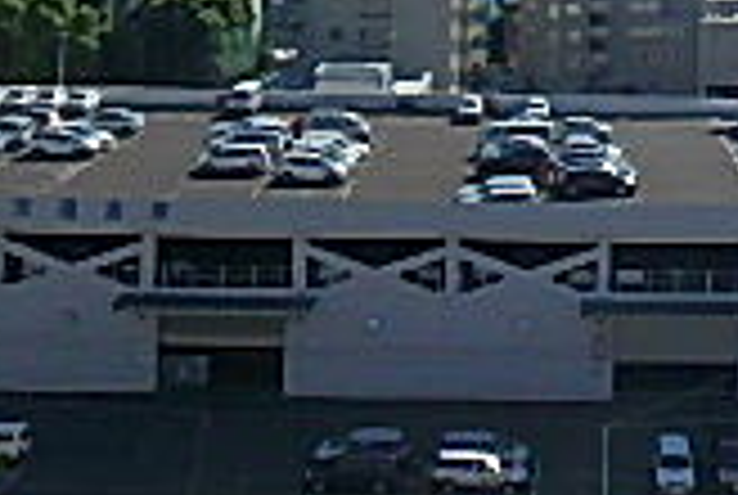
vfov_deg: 14.8
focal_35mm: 85
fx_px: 1746
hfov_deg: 23.4
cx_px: 612
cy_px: -292
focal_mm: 3.7
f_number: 6
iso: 125
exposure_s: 1/1000
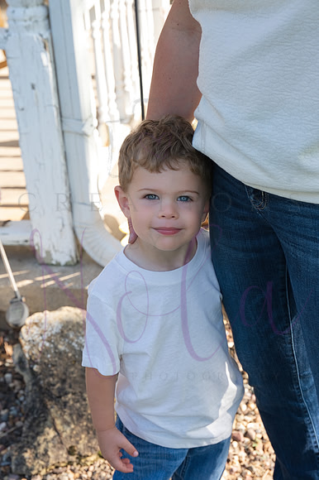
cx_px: 160
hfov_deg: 24.2
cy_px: 240
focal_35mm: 56
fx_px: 745
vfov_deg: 35.7
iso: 400
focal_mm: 56
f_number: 6.3
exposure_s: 1/320
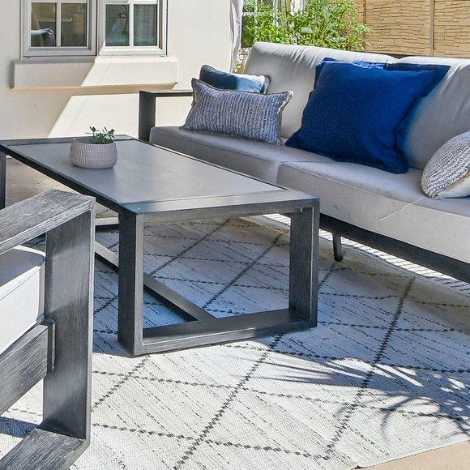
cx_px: -60
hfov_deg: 32.5
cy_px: -31
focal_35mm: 45
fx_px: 691
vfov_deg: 33.4
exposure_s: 1/640
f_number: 8
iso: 400
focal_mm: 10
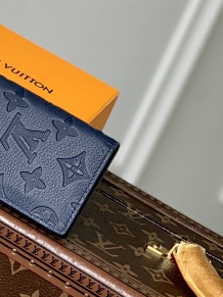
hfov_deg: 10.3
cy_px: -37
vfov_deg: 13.5
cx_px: -6
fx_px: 1229
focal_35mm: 143
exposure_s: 1/122
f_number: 2.4
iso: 25
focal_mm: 6
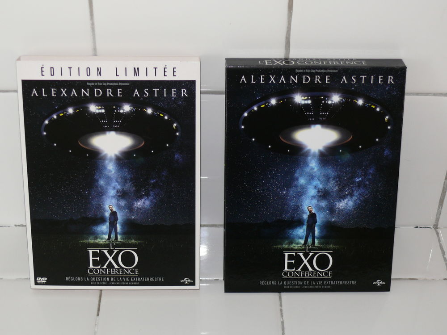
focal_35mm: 65
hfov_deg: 29.8
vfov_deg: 22.6
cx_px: 224
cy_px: 168
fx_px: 839
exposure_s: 1/30
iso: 100
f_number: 3.2
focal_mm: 11.5
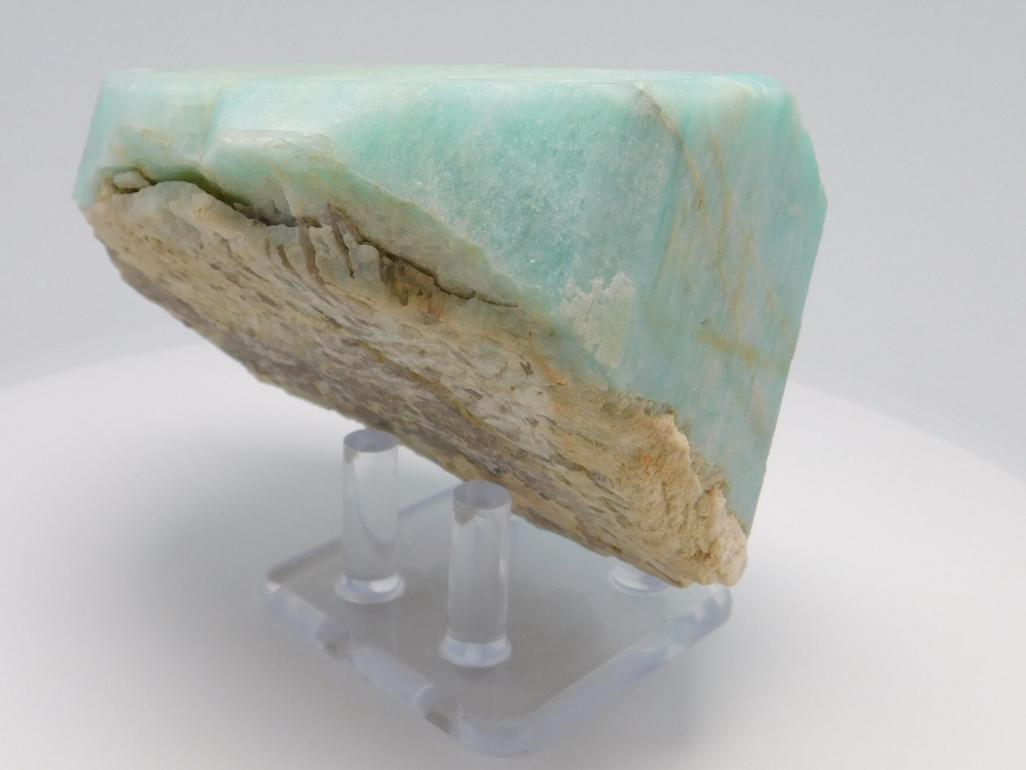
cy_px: 375
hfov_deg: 42.9
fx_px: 1304
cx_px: 487
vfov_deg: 32.9
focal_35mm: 44
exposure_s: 1/320
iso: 125
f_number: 3.2
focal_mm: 5.3
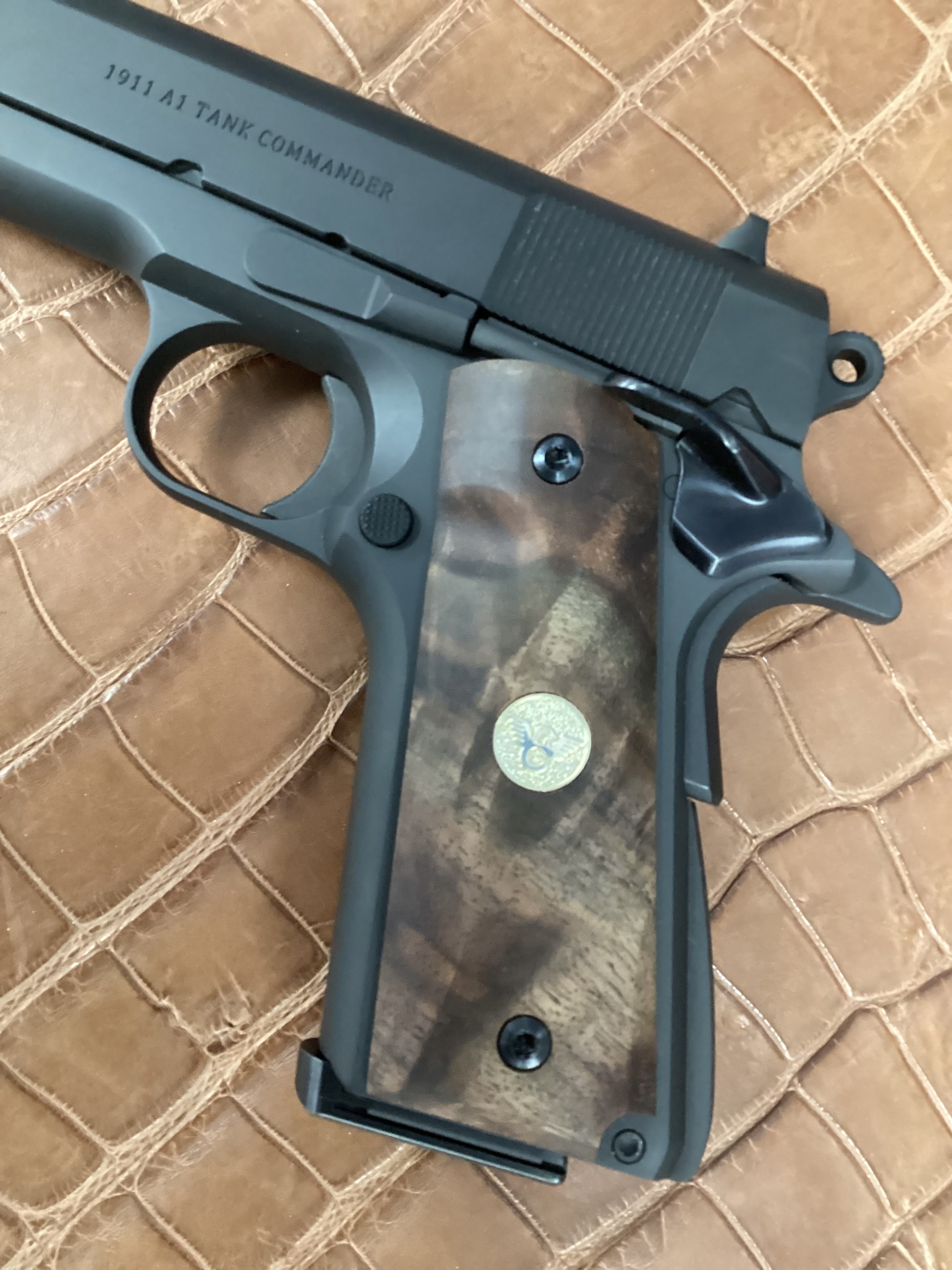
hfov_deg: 45.4
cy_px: 635
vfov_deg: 58.4
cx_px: 476
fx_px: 1137
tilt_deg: -85.8
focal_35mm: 31
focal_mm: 3.3
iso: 400
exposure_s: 1/30
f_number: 2.4
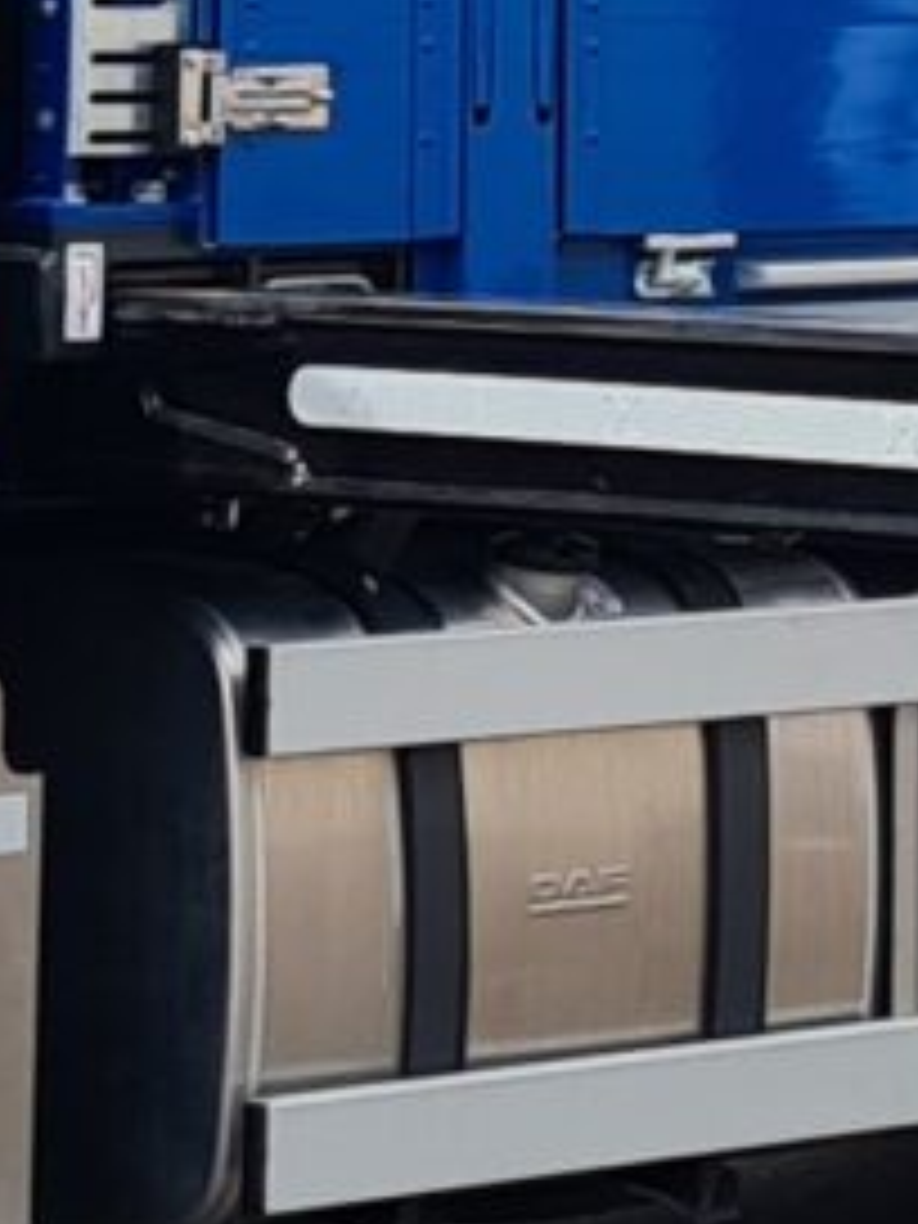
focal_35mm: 245
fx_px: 8663
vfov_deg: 7.9
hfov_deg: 6.1
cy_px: -765
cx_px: 670
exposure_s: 1/1996
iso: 50
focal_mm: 5.4
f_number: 1.8
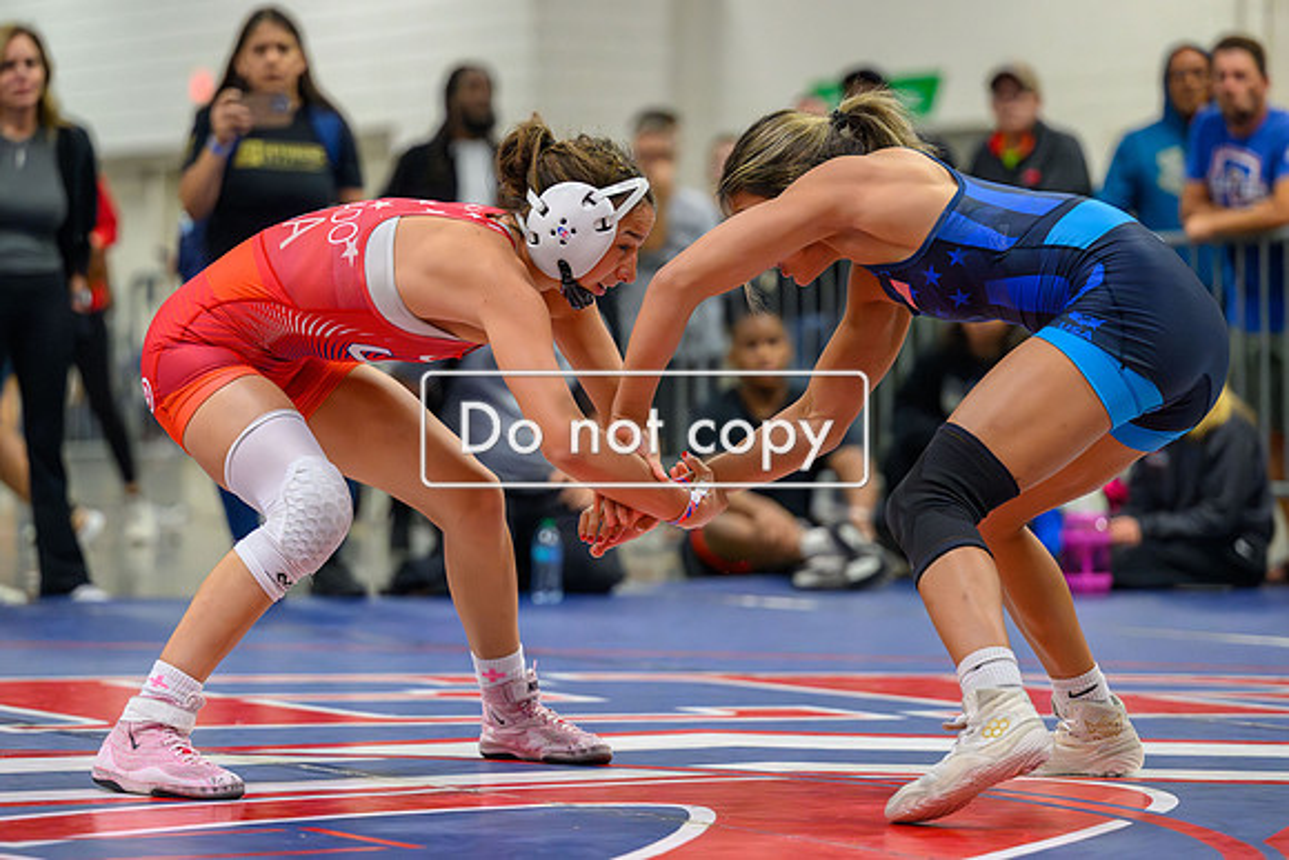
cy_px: 414
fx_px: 4889
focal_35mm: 137
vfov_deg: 10.1
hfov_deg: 15.0
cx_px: 569
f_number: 2.8
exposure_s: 1/800
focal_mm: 115
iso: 10000
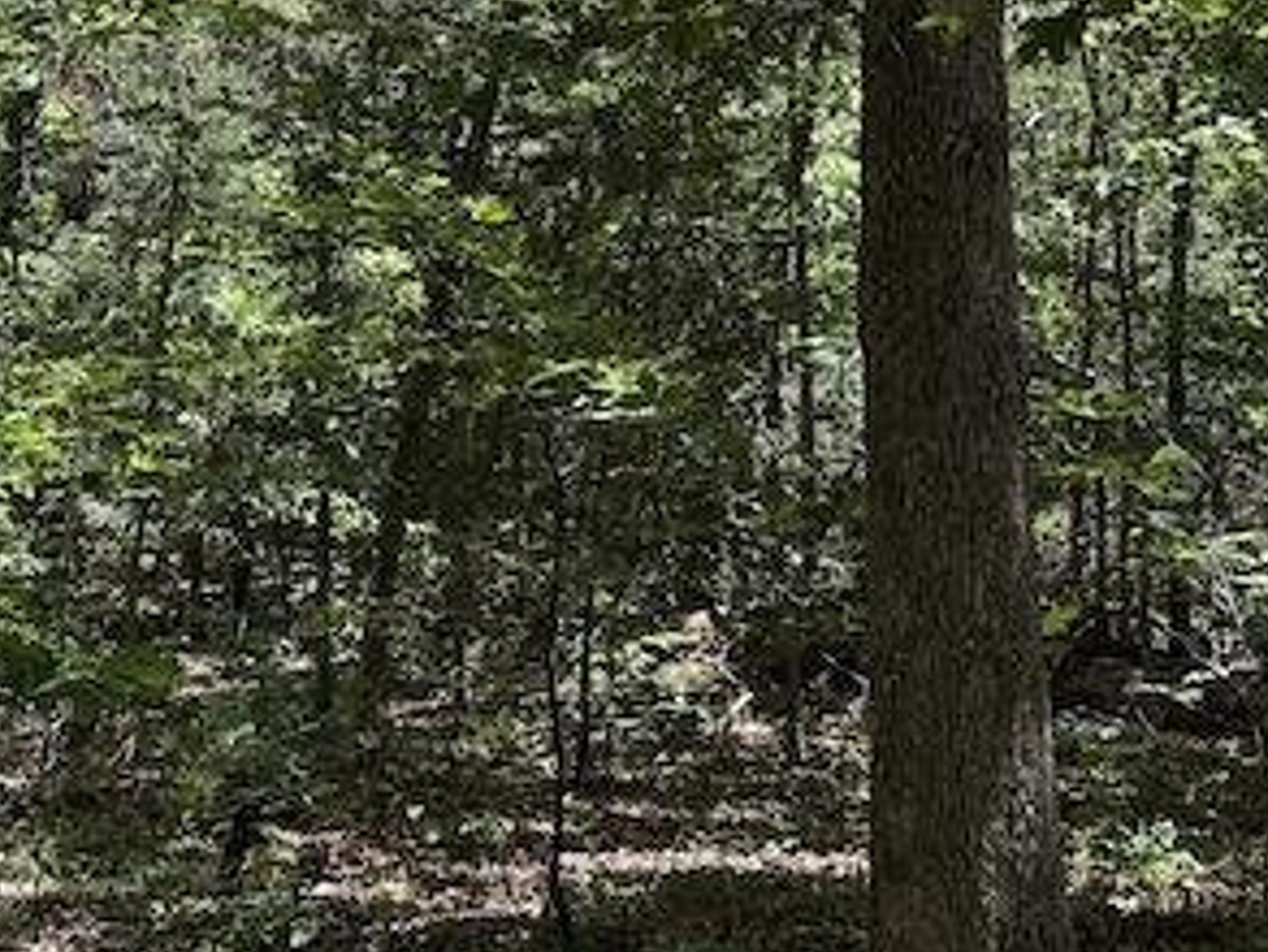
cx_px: 753
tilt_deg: +11.6
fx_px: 3005
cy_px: -260
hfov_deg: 23.8
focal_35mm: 82
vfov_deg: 17.0
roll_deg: +2.0
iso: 100
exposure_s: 1/632
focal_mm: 6.76
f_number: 1.78
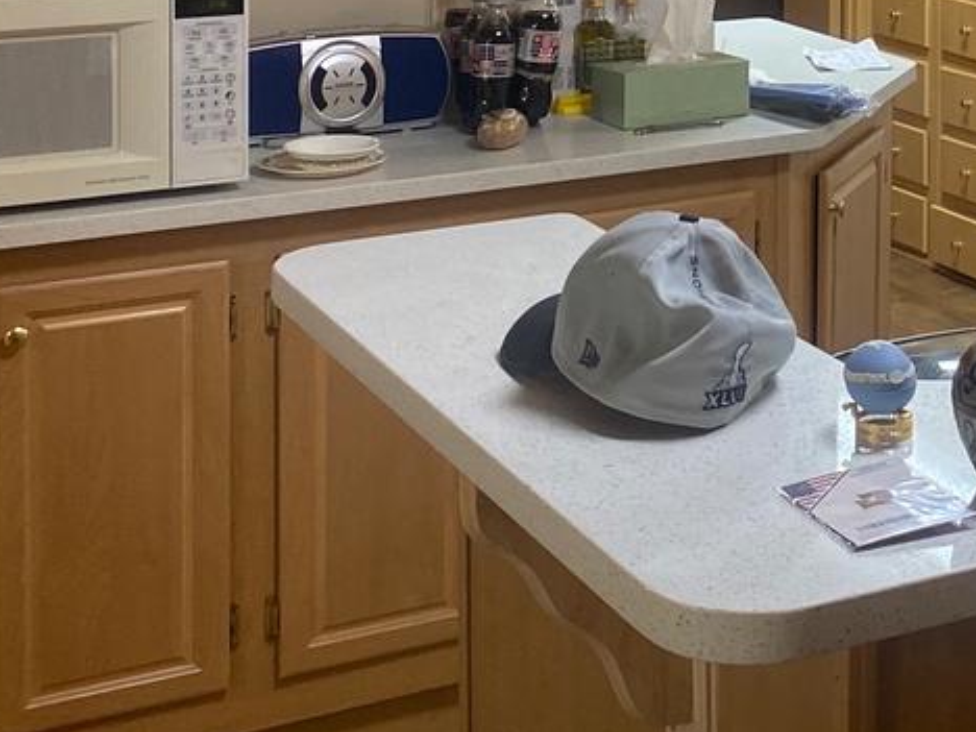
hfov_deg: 23.3
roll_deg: -1.1
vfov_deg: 17.4
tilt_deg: -2.6
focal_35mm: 80
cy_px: -200
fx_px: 2256
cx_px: 1003
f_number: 1.8
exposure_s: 1/120
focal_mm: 4.25
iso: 125
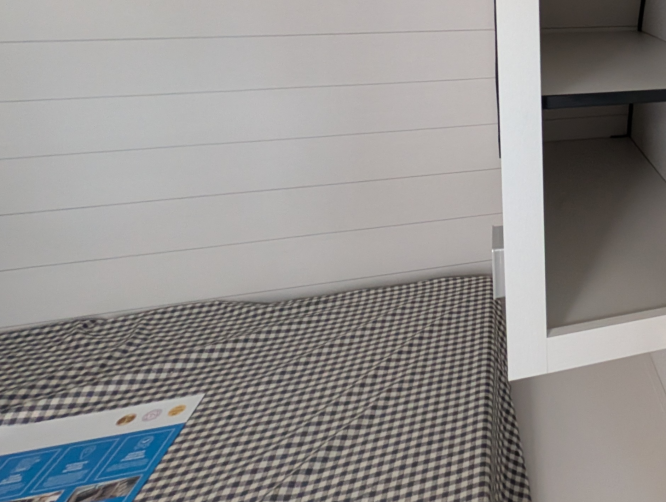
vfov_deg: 46.9
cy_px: 34
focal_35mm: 26
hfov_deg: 53.5
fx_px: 501
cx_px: 660
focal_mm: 2.02
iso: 398
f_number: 1.7
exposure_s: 1/33.3
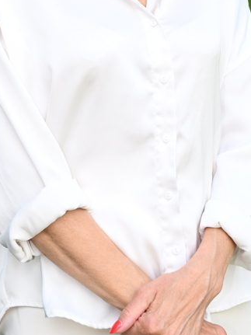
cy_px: 45
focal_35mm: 120
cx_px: 127
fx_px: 1161
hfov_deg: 12.3
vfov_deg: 16.2
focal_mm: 52
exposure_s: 1/400
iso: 320
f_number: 4.5
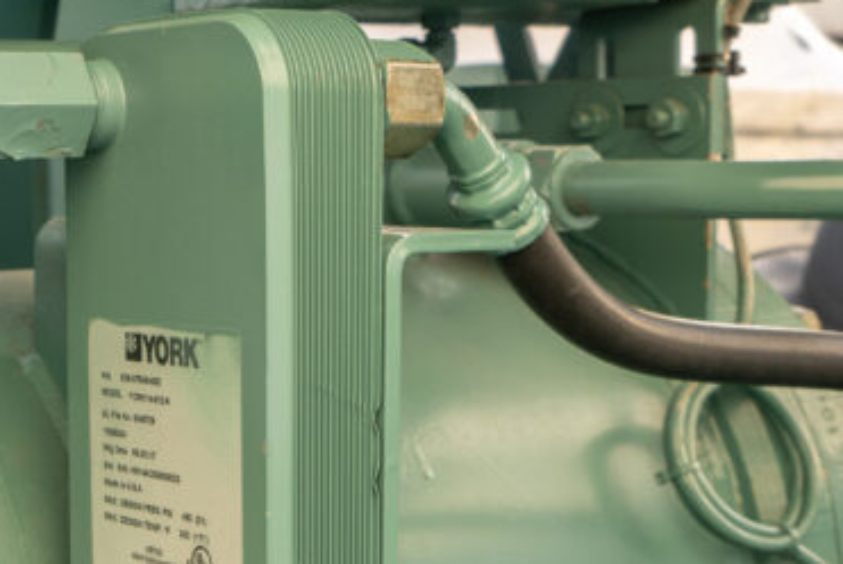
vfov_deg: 17.0
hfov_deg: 24.6
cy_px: 415
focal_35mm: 80
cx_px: 80
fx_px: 1875
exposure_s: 1/100
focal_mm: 29
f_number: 6.3
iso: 200
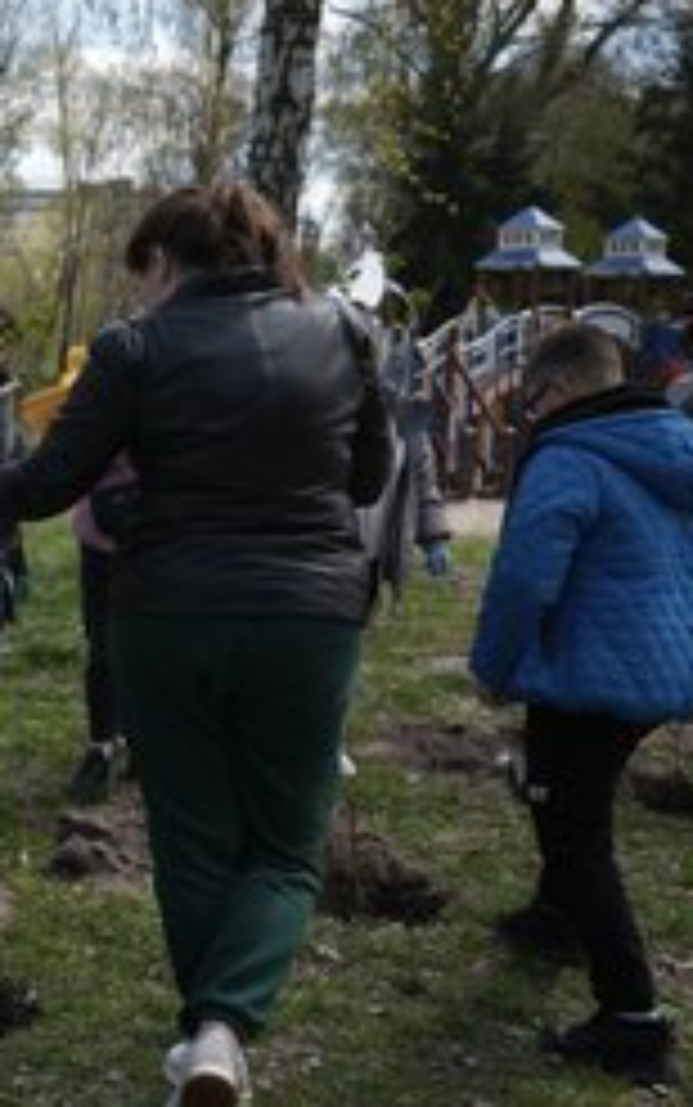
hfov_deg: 22.5
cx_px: -144
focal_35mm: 53
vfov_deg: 38.2
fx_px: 1600
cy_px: 569
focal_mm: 32
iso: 160
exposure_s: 1/160
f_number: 2.8
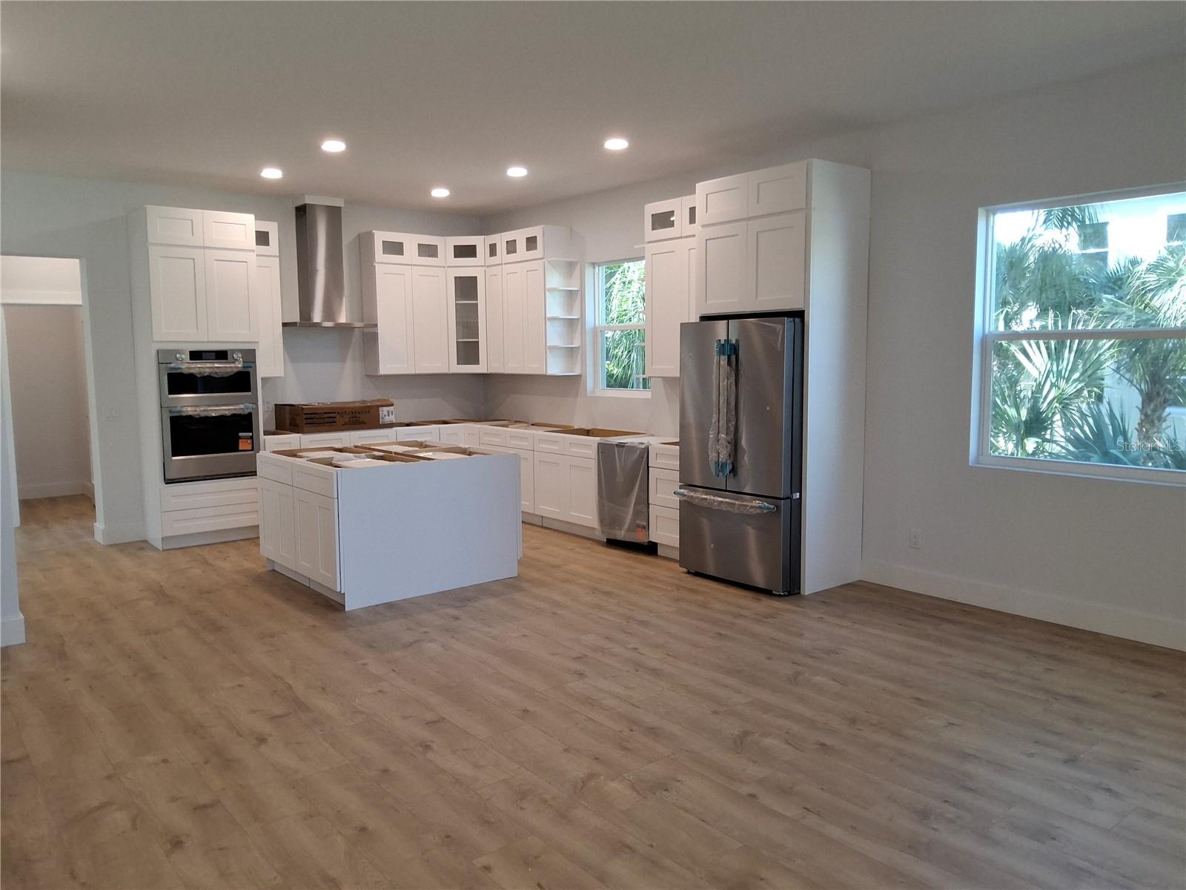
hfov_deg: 69.4
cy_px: 445
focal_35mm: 25
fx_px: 857
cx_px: 593
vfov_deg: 54.9
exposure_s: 1/120
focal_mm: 3.08
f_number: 2
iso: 200
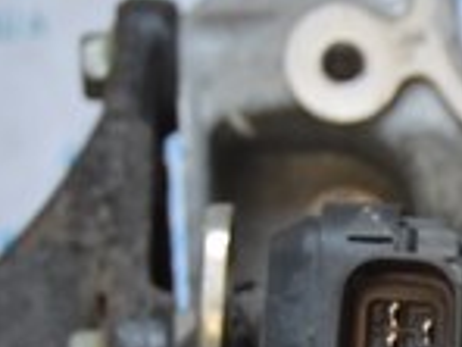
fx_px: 5058
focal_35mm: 379
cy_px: 630
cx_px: 1242
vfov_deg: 3.9
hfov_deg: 5.0
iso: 400
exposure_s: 1/60
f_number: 4.8
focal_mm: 38
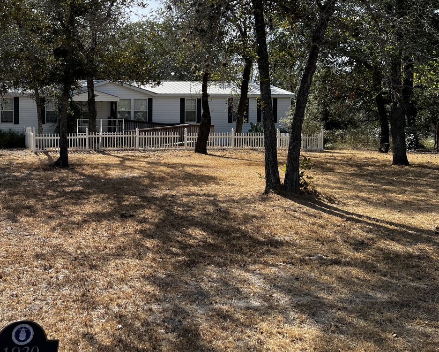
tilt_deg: -3.9
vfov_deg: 38.0
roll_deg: +0.3
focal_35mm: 39
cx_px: 103
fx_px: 507
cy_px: 130
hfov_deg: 45.0
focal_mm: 5.7
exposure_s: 1/1751
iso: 50
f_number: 1.5
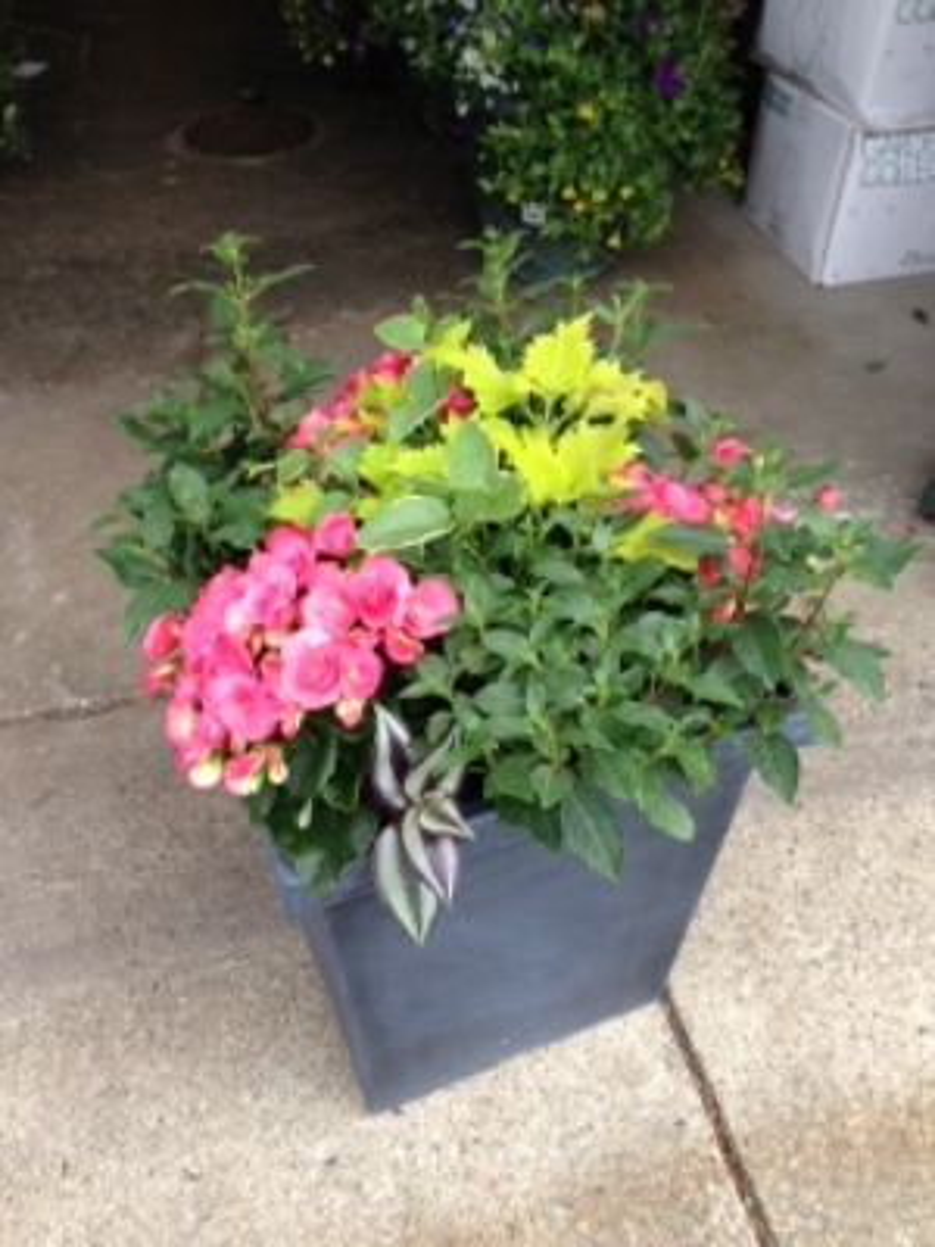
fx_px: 1188
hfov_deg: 42.9
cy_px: 624
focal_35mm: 33
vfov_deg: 55.4
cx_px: 468
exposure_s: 1/233
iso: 50
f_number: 2.4
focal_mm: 4.13
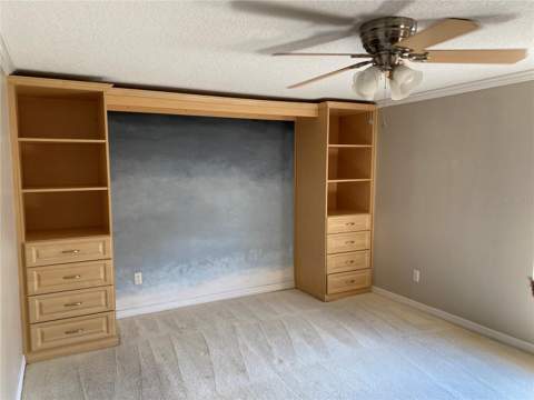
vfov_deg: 53.1
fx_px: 401
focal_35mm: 26
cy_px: 200
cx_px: 267
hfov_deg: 67.3
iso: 125
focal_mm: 4.25
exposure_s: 1/108
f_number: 1.8
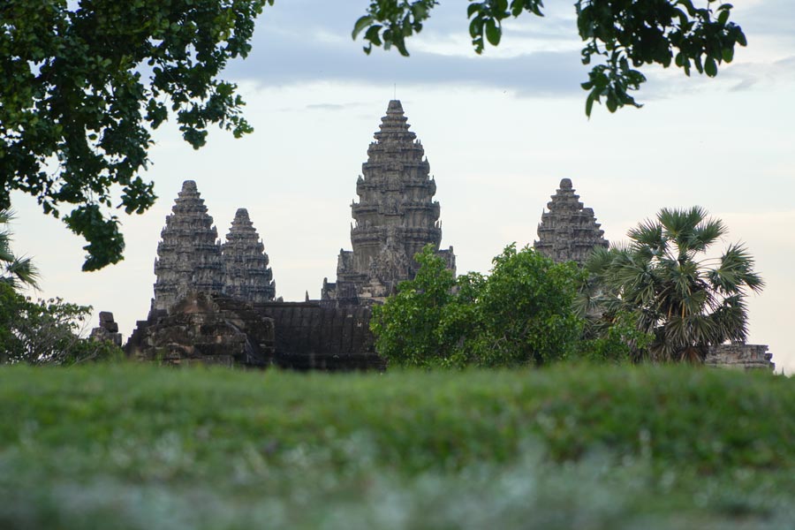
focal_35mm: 158
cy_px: 265
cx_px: 398
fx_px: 3478
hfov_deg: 13.0
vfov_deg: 8.7
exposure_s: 1/100
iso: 100
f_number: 5.6
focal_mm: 105
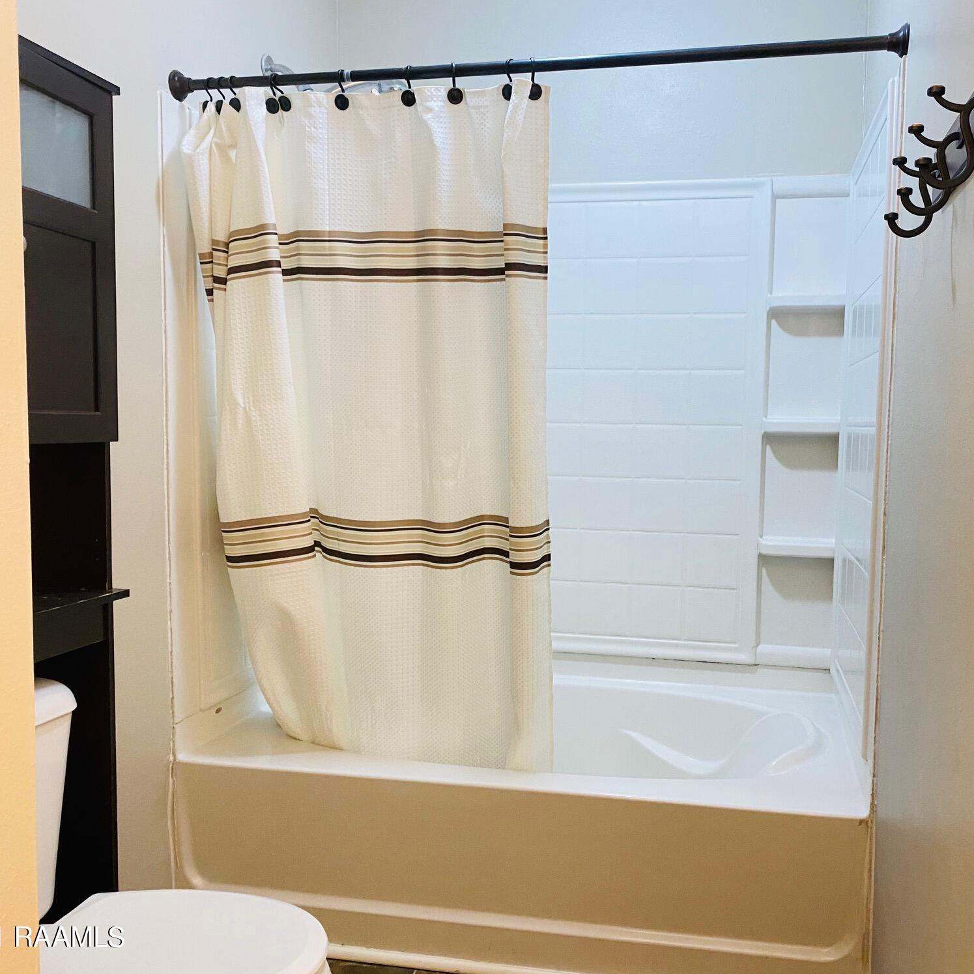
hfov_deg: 52.2
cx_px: 579
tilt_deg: -5.8
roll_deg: -1.8
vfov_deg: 52.5
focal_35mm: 31
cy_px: 489
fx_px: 987
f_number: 1.8
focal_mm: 4.25
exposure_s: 1/60
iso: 400
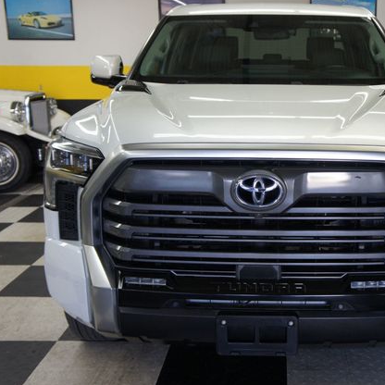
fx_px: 591
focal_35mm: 47
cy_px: 193
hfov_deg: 35.5
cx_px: 273
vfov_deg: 36.1
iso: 200
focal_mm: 24
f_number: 4
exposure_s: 1/40
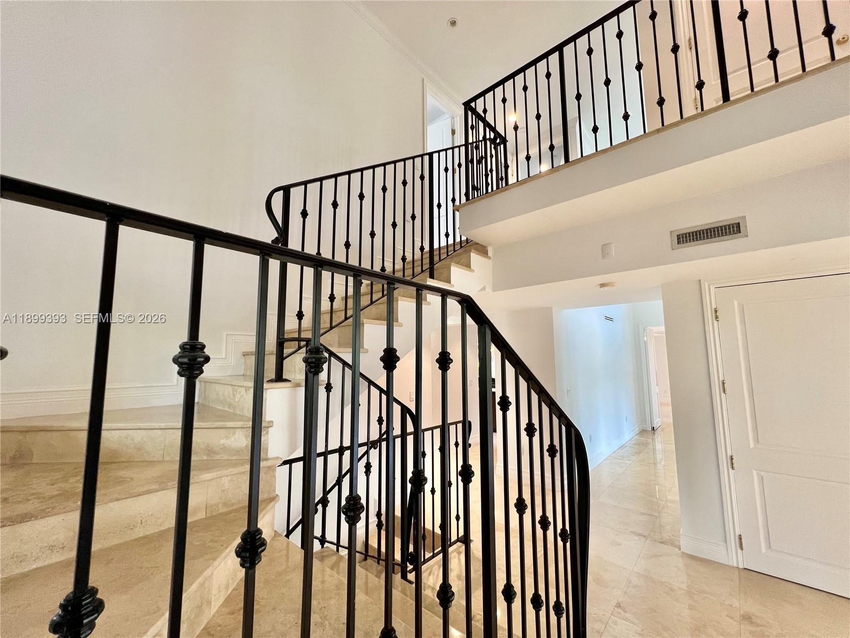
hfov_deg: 106.2
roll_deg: +0.6
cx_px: 425
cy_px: 319
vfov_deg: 89.9
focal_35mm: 13
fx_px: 319
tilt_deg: +7.1
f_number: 1.8
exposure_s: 1/60
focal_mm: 1.57
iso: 200
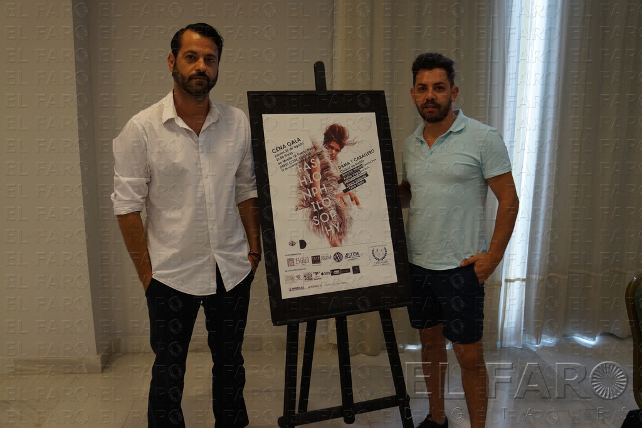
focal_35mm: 28
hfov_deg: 64.6
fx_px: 508
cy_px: 214
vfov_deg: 45.6
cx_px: 321
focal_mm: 19
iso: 1000
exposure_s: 1/160
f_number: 4
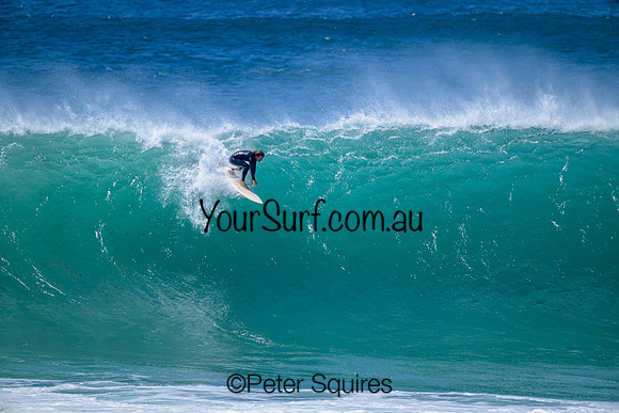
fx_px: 9631
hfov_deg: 3.7
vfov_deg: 2.5
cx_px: 310
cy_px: 206
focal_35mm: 560
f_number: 8
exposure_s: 1/2000
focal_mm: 560
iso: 640
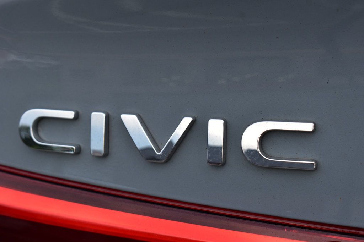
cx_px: 182
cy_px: 121
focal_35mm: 75
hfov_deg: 27.0
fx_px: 758
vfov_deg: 18.2
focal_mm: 50
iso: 400
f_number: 9
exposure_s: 1/100
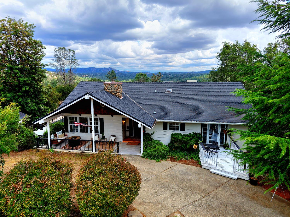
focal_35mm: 24
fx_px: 201
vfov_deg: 56.8
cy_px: 108
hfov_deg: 71.6
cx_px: 145
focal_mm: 8.67
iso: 260
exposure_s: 1/3333
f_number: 1.8
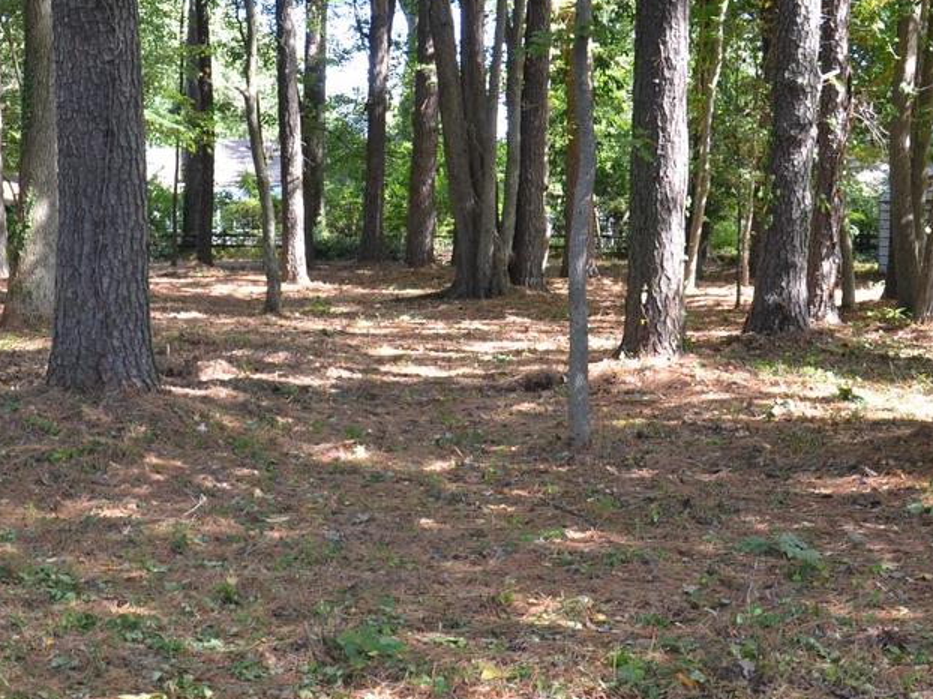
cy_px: 272
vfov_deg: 24.3
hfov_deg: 31.8
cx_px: 274
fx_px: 1617
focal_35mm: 60
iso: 400
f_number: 5.6
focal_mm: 18
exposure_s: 1/125
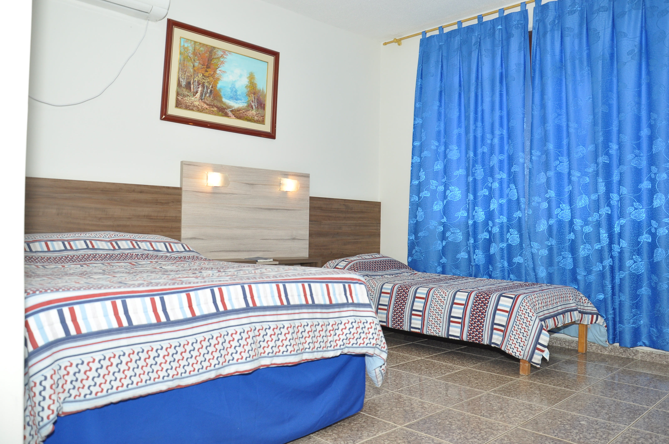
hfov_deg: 67.4
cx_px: 334
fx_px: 501
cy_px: 222
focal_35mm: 27
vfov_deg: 47.8
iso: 400
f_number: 6.3
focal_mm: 18
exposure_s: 1/60
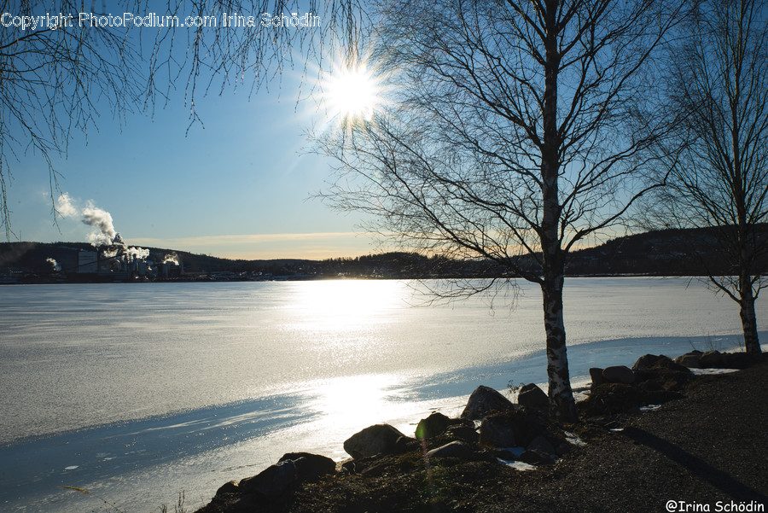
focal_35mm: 34
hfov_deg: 55.8
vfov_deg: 38.9
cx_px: 384
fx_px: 726
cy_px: 256
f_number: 22
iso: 100
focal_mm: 34
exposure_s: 1/30
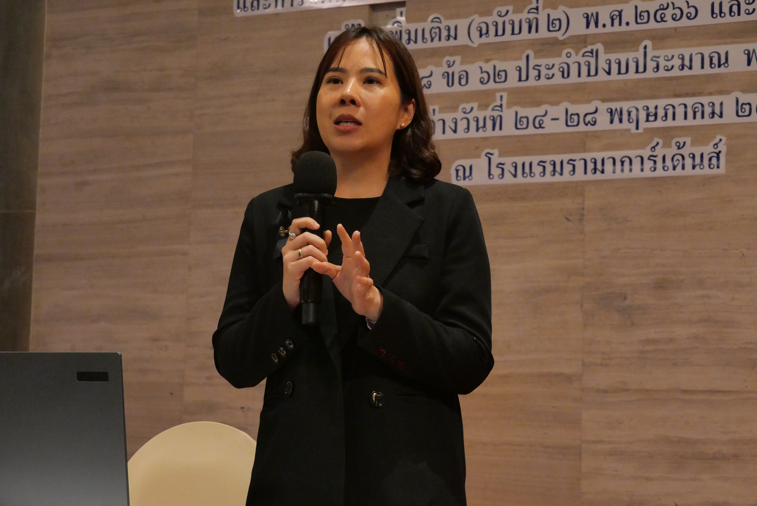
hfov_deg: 26.0
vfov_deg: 17.5
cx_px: 378
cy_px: 253
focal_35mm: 78
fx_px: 1641
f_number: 5.4
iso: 3200
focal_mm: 38
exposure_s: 1/125
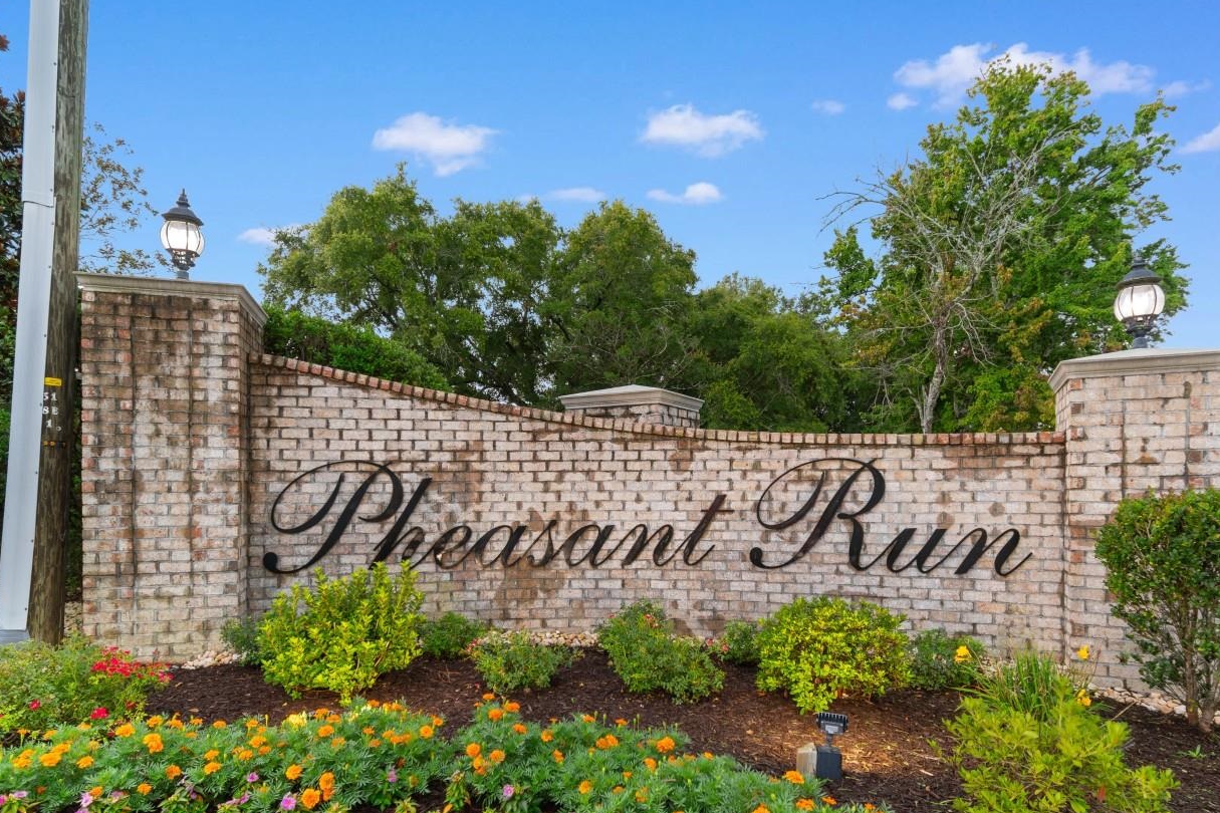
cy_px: 486
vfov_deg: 61.4
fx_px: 678
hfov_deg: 84.0
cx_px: 614
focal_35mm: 20
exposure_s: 1/4
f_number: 4.5
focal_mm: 10
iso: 100
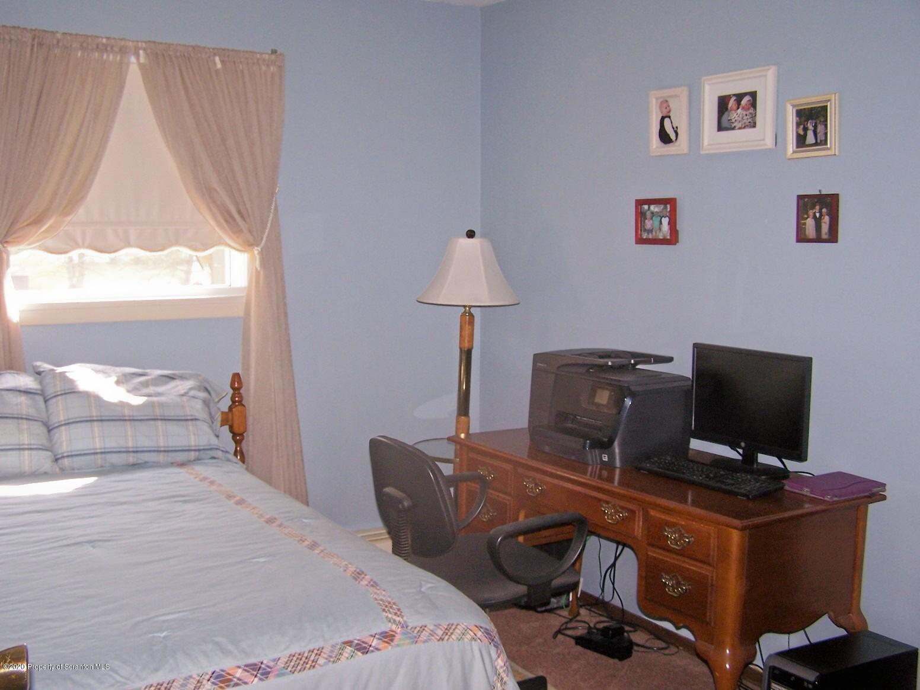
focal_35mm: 38
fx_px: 1010
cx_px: 460
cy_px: 345
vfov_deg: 37.7
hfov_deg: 49.0
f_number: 2.8
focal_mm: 6.3
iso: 140
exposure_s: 1/60
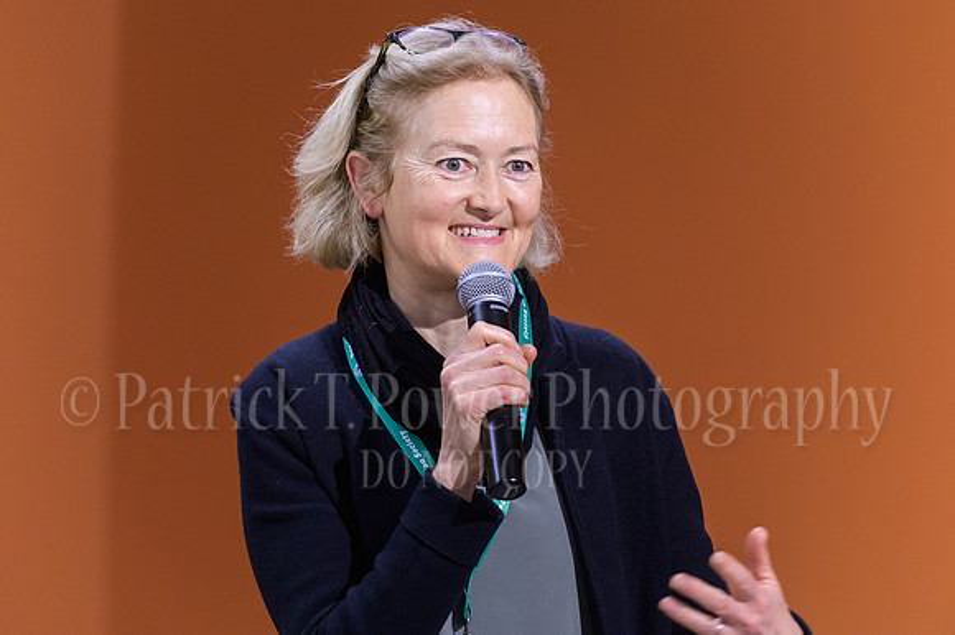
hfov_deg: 6.9
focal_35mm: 300
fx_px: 7949
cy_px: 295
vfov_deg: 4.6
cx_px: 478
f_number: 4
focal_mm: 280
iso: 4000
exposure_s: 1/320
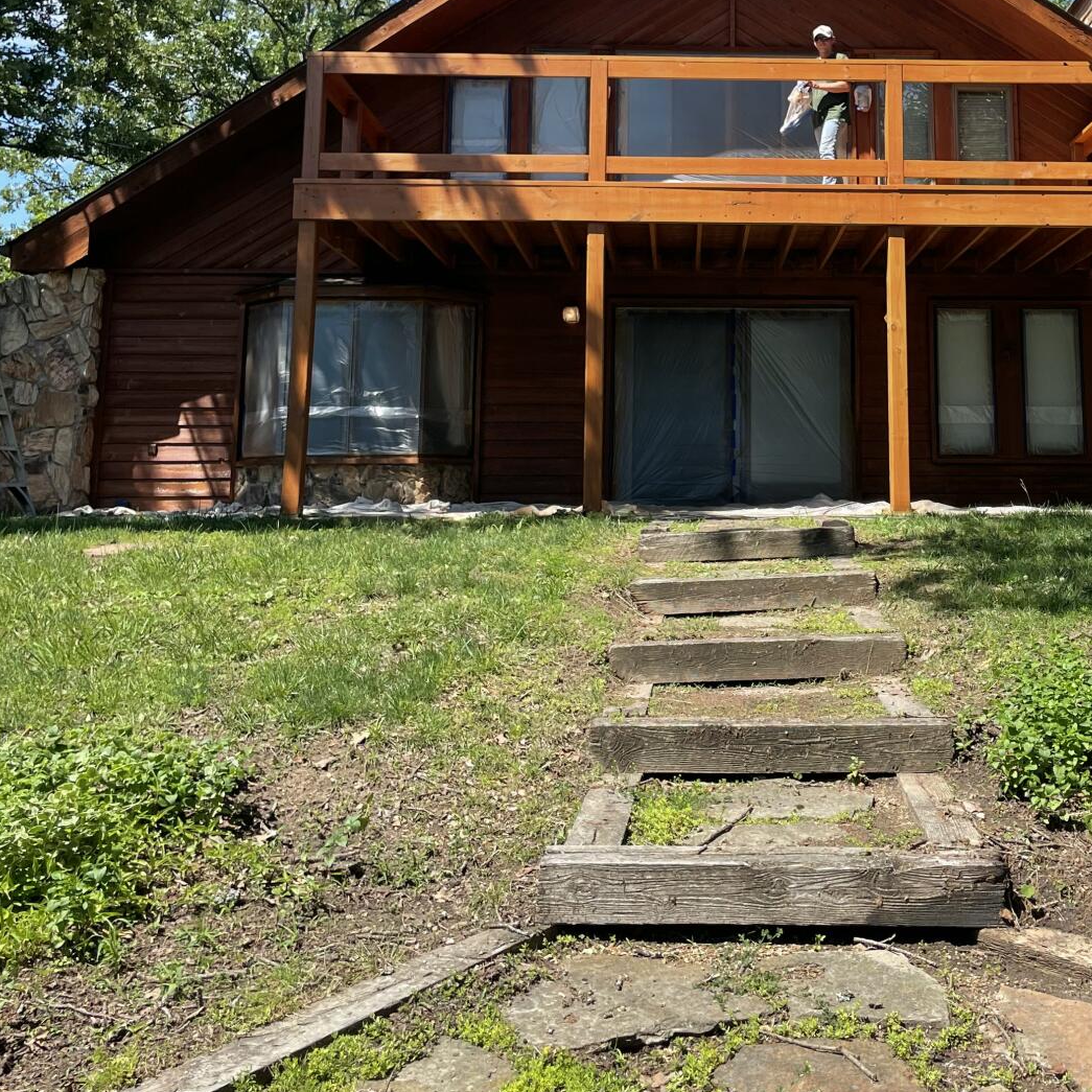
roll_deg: -0.5
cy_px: 235
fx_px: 1570
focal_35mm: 44
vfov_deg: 37.1
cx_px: 747
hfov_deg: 37.8
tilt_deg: +9.2
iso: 32
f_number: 1.6
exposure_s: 1/940
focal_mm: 4.2
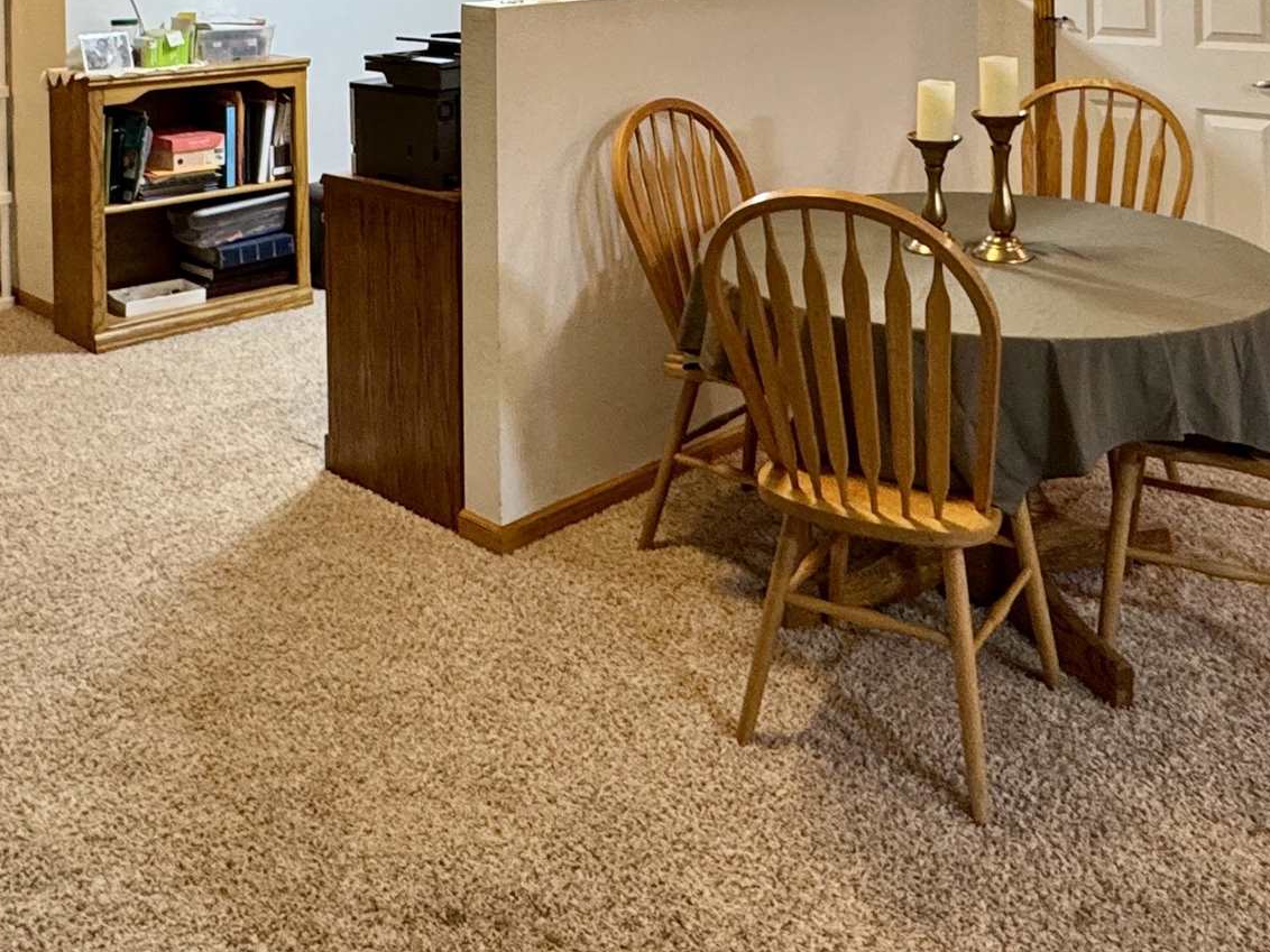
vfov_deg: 33.5
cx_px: 592
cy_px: -61
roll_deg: +0.9
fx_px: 1394
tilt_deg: -0.5
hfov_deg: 48.9
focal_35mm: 38
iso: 250
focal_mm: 2.22
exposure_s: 1/60
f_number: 2.2
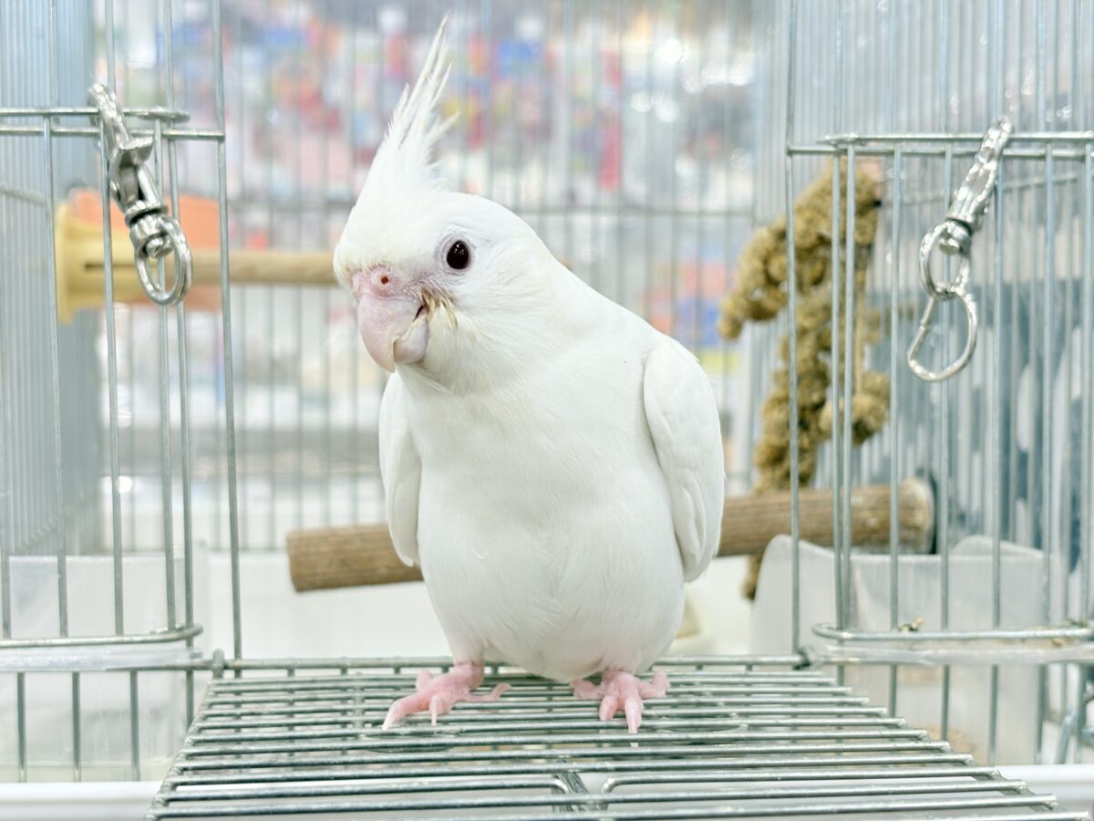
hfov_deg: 36.8
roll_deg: -1.3
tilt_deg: -3.2
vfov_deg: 28.0
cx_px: 547
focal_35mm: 52
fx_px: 1643
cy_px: 410
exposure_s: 1/50
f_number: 1.6
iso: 50
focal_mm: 5.96
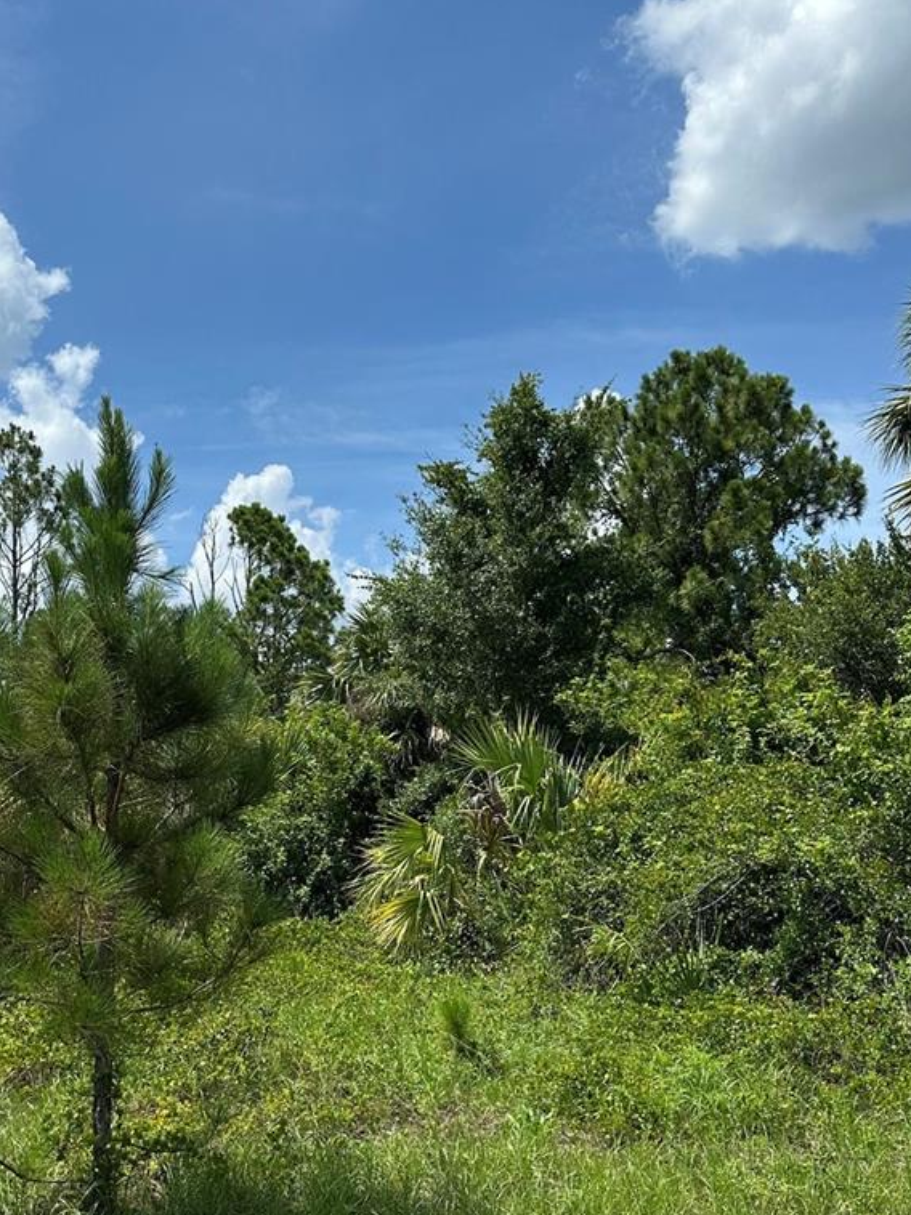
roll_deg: -0.4
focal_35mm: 38
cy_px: 726
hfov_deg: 37.4
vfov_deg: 48.7
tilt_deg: +7.8
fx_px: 1334
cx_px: 334
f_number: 1.78
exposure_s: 1/5000
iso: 80
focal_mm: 6.86
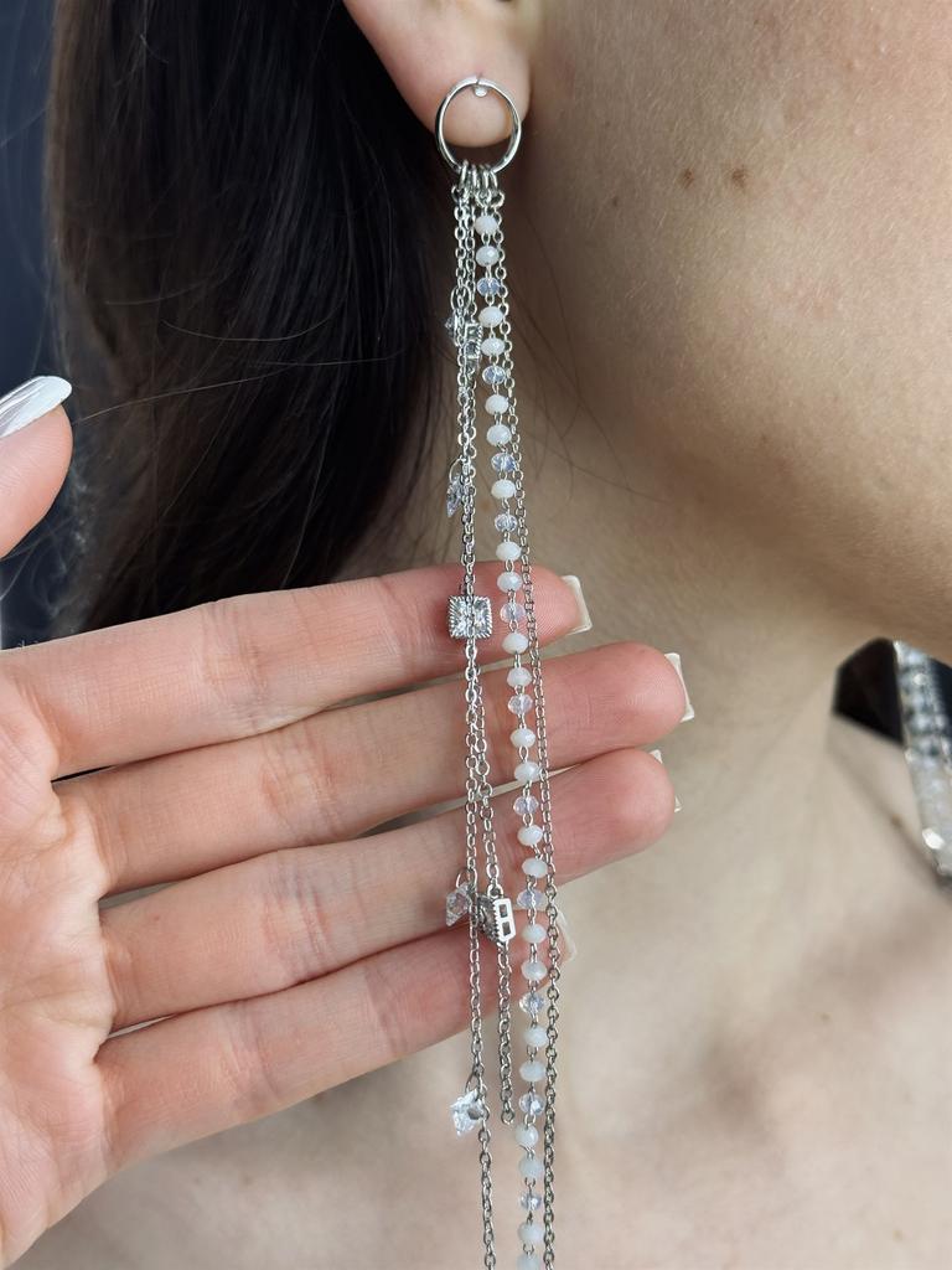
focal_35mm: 48
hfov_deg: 30.3
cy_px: 635
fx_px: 1760
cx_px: 476
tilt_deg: -9.1
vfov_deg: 39.7
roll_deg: +1.1
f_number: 1.78
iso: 80
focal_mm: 6.76
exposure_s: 1/292
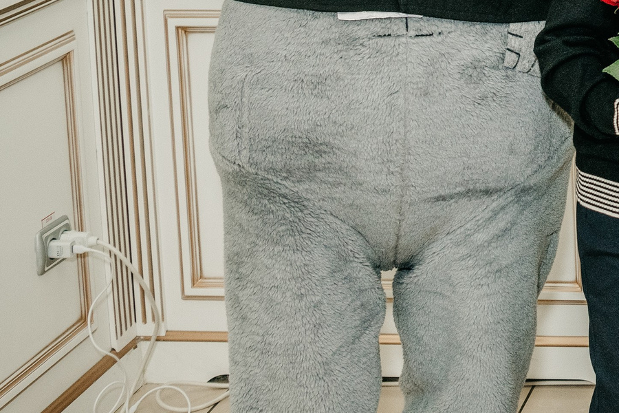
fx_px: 1771
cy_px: -188
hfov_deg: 17.6
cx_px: 954
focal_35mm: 103
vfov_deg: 12.7
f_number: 4.5
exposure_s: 1/160
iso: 320
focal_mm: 27
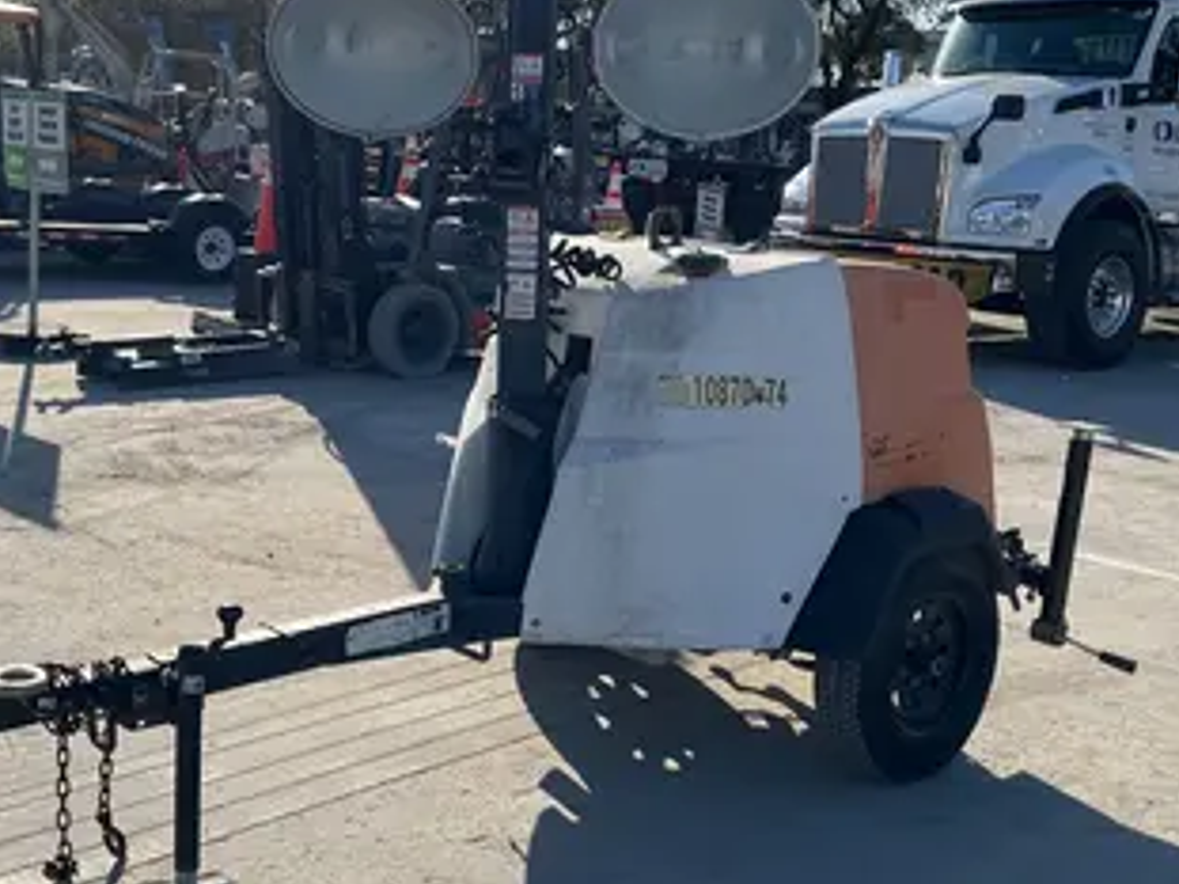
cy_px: 351
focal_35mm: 46
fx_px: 1566
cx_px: 447
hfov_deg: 41.0
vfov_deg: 31.4
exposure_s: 1/4310
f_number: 1.6
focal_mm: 5.1
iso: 50
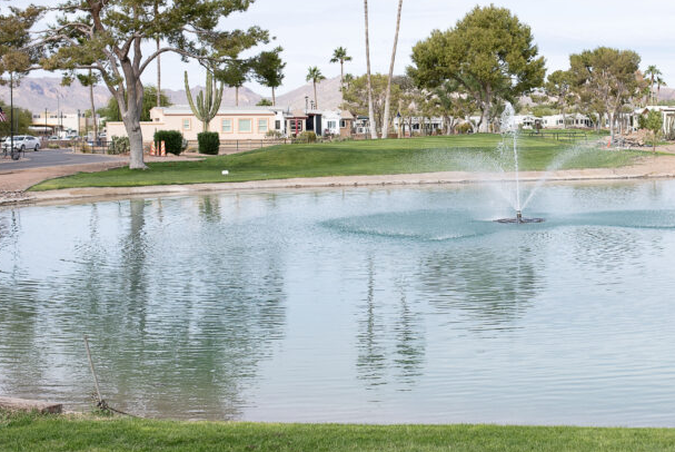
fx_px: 1107
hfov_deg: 33.1
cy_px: 160
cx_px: 518
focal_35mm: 59
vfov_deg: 23.0
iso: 160
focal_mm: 35
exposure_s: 1/4000
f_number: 2.8
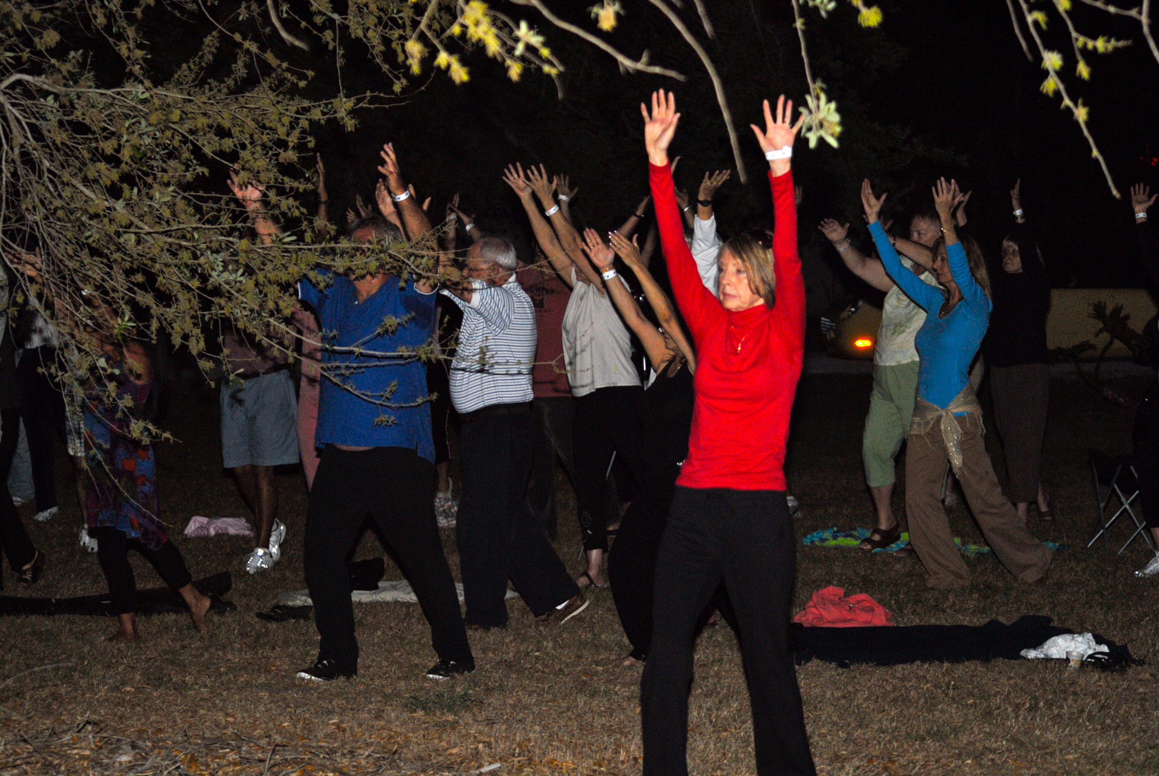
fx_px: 3384
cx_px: 580
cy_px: 388
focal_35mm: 105
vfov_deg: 13.1
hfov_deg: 19.4
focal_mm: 70
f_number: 4
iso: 200
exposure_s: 1/250
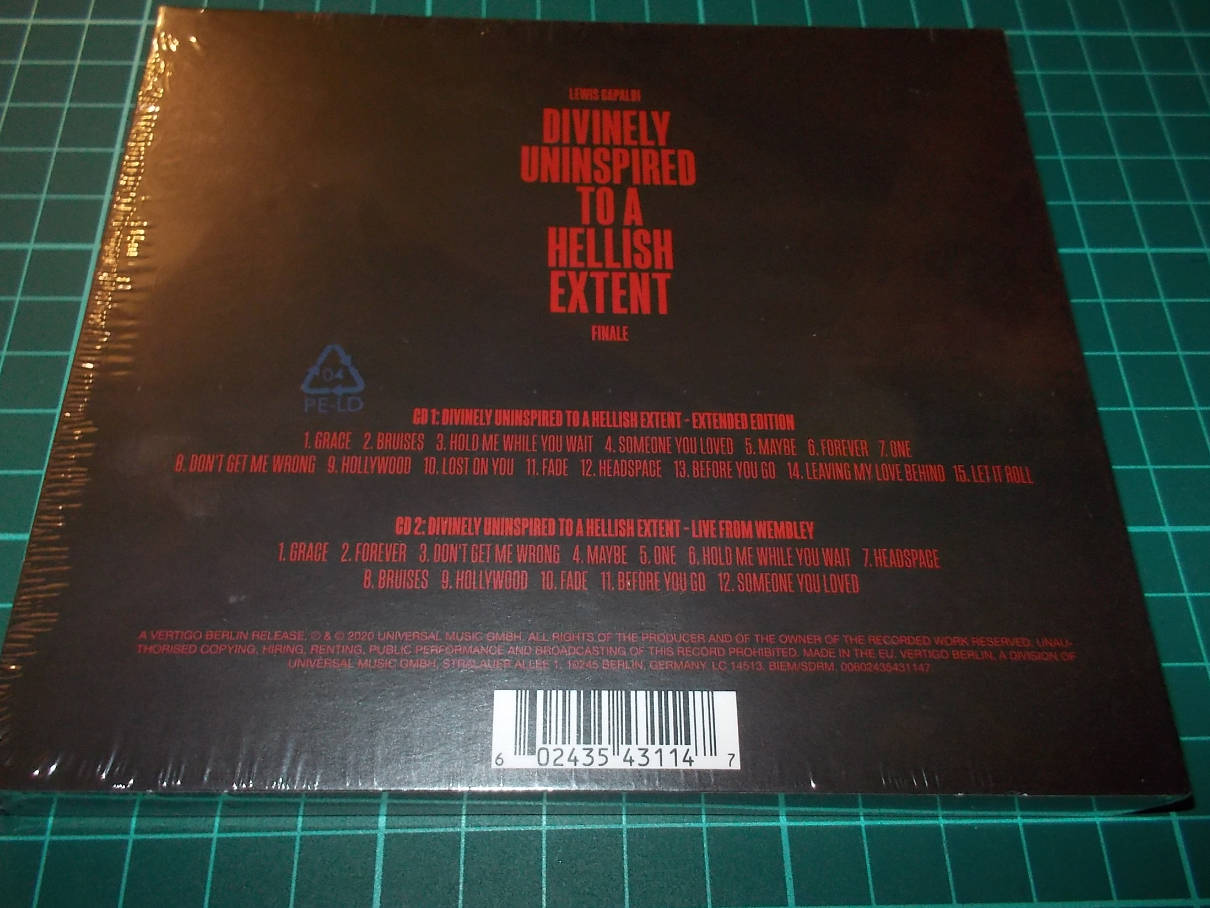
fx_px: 1049
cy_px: 455
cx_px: 591
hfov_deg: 60.0
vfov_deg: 46.8
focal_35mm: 30
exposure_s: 1/30
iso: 200
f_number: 3.3
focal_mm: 4.1
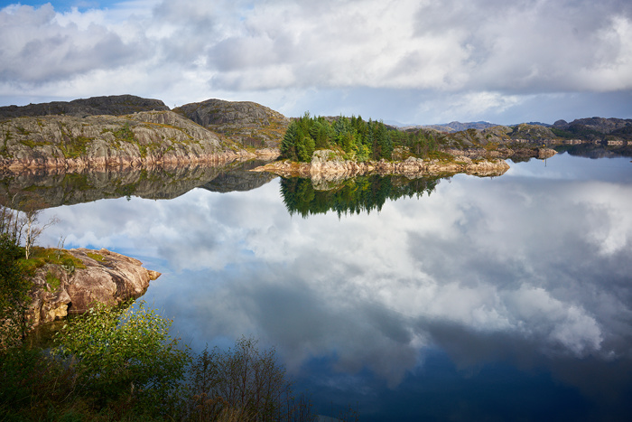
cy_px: 211
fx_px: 615
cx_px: 316
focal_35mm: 35
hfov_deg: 54.4
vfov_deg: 37.9
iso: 200
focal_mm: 35
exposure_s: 1/640
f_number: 8
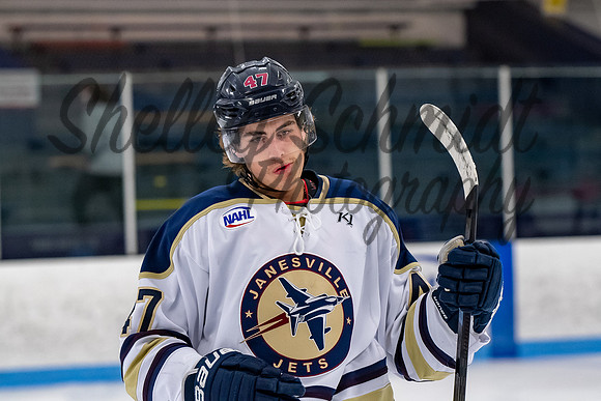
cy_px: 169
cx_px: 301
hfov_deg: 9.7
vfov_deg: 6.5
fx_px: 3550
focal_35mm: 213
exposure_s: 1/800
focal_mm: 122
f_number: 3.5
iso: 2500
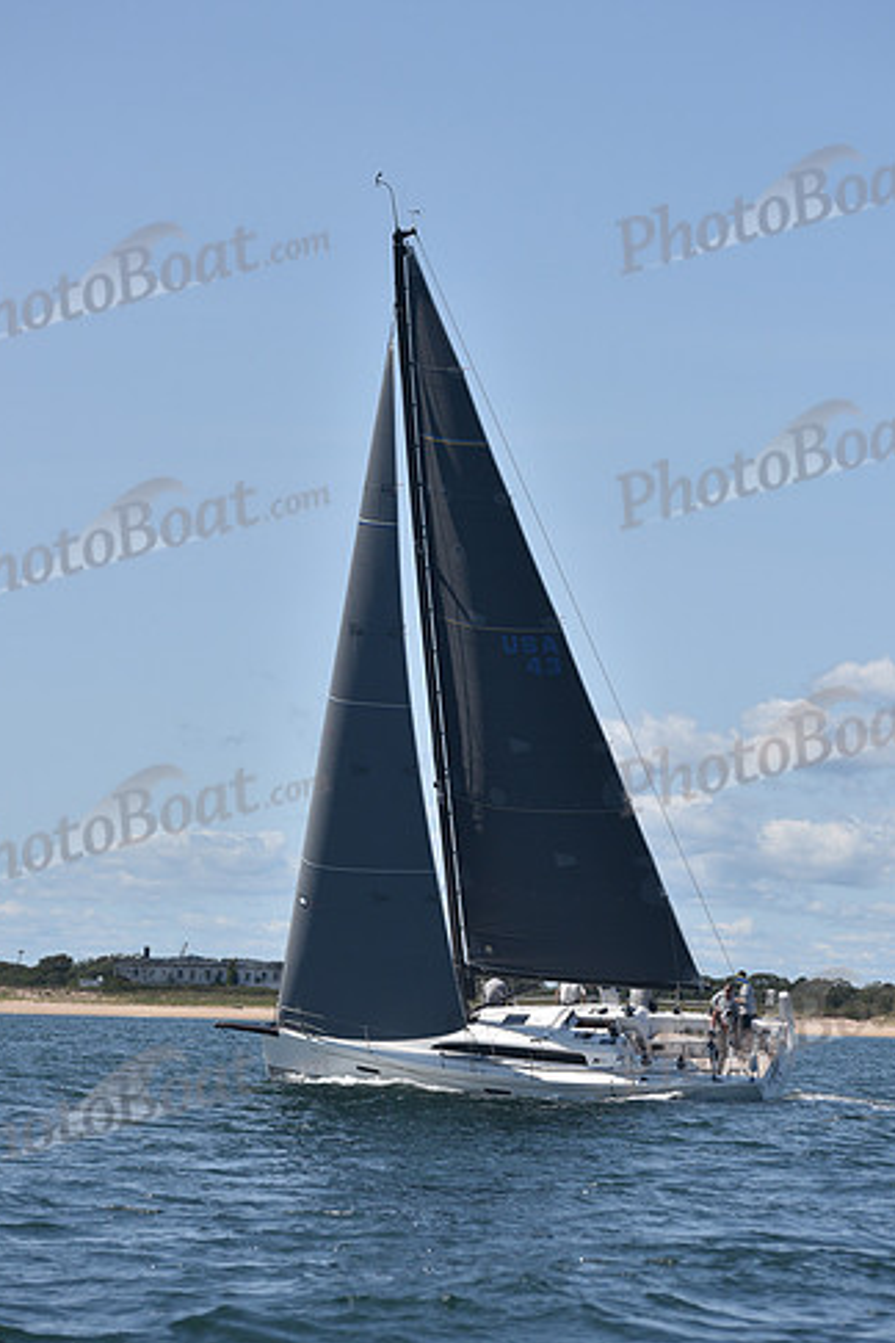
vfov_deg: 17.5
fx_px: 4363
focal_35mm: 117
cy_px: 641
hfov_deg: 11.7
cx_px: 474
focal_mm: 98
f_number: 4.5
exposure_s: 1/2000
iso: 250
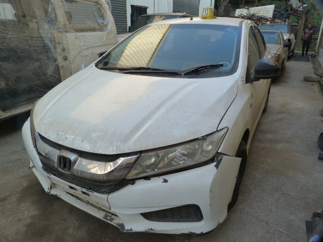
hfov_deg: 69.4
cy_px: 121
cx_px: 162
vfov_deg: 54.9
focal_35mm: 25
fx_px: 233
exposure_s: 1/125
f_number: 4
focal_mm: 4.5
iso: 125
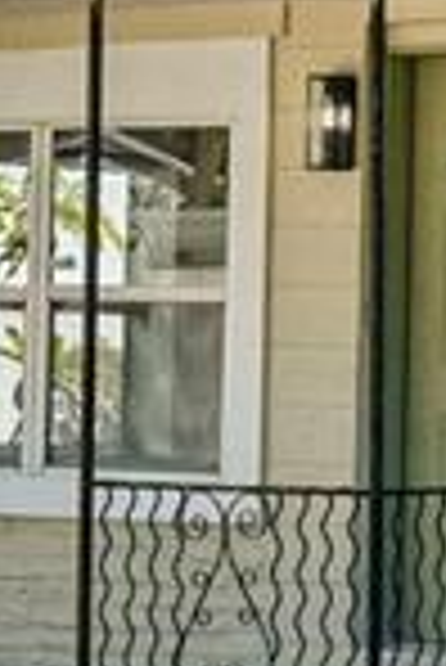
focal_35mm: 235
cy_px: 288
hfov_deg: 5.6
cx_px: 1144
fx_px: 4357
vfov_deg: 8.8
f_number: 8
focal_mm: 23
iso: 800
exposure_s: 1/1600
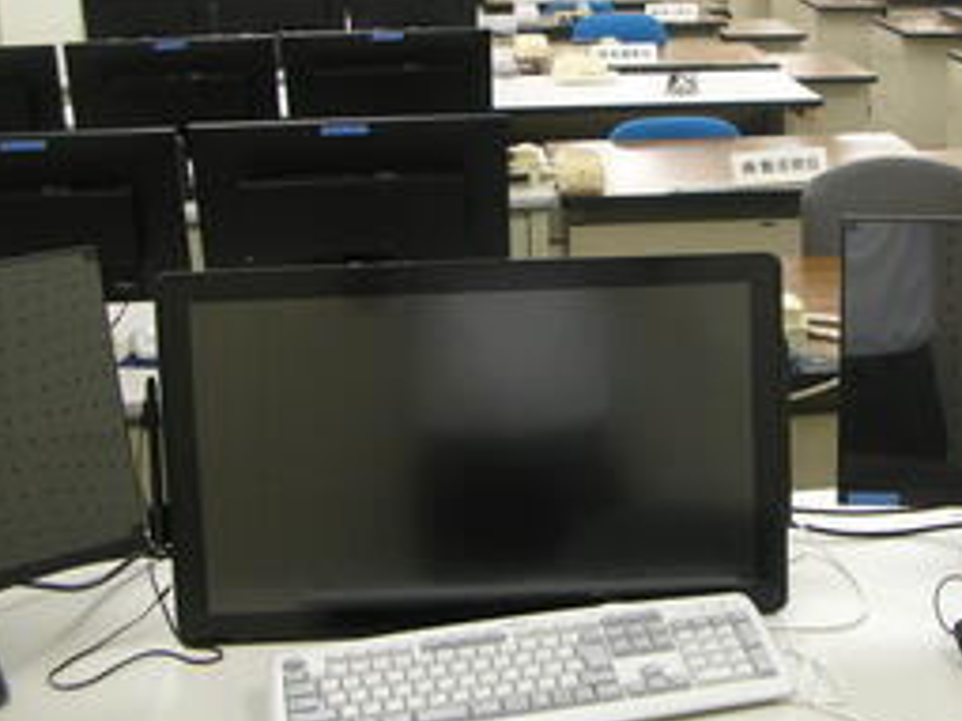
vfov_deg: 26.5
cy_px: 279
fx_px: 1528
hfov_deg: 34.1
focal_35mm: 55
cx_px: 736
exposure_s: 1/17.3
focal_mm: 5.8
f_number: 2.8
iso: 50
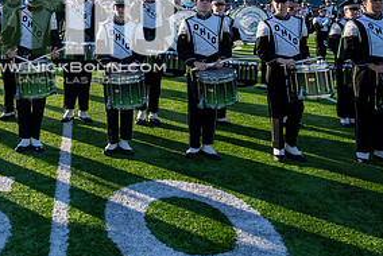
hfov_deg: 38.7
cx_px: 73
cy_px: 20
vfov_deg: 26.5
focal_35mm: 49
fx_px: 522
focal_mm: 24
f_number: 4
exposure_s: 1/800
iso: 160
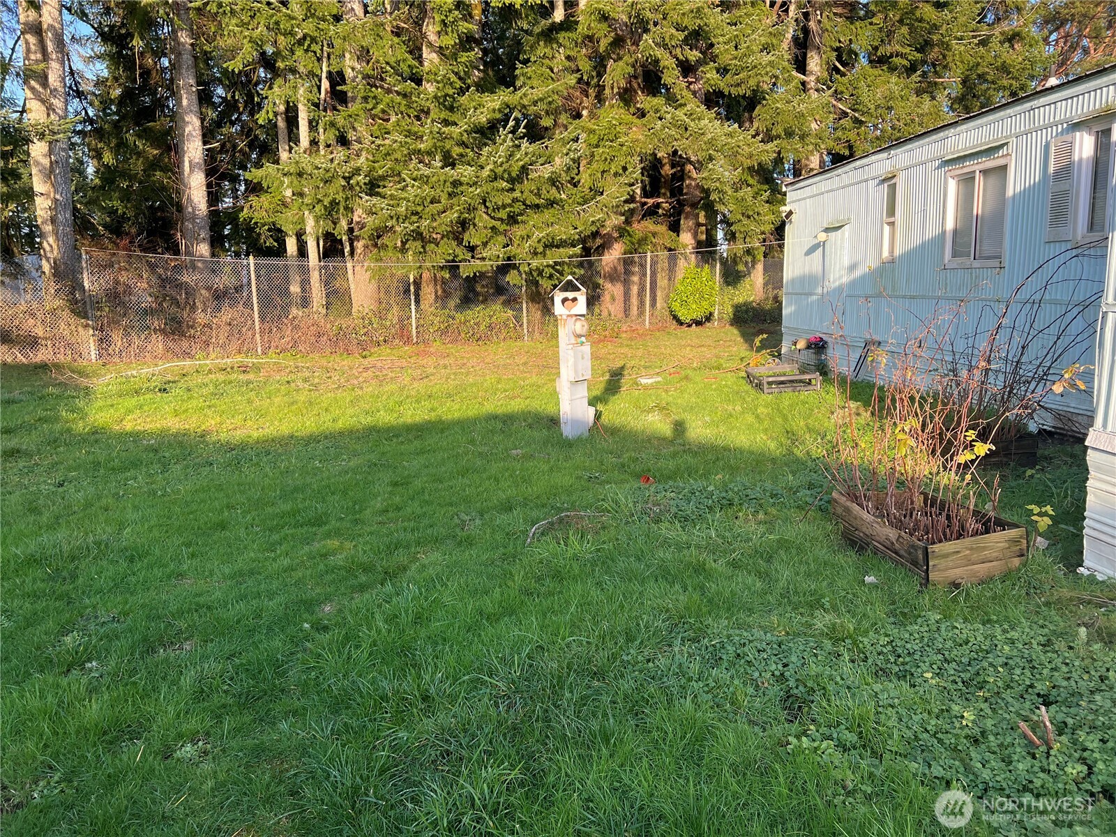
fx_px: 838
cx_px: 558
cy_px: 418
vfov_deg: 53.1
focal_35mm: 26
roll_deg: +1.2
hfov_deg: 67.3
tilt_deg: -7.9
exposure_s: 1/513
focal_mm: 5.7
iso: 50
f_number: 1.5
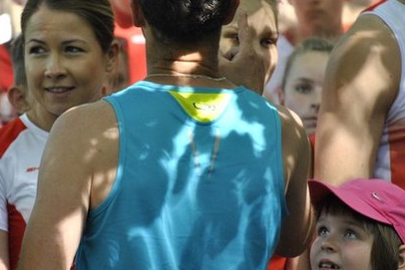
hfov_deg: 5.9
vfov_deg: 3.9
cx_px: 137
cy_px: 105
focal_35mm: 349
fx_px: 3925
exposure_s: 1/320
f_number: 5
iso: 800
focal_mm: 145
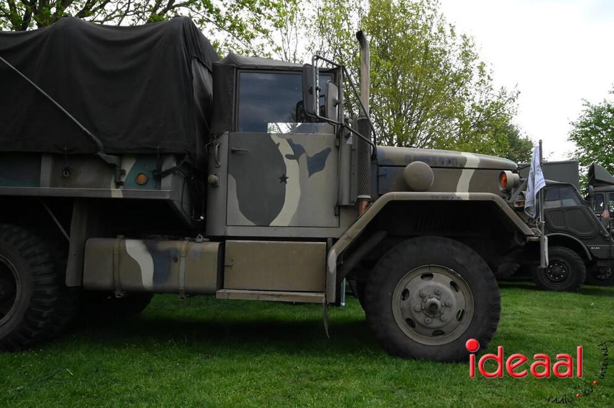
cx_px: 307
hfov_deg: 60.3
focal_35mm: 31
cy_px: 204
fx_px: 528
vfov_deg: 42.2
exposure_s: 1/1600
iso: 12800
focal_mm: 31
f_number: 20
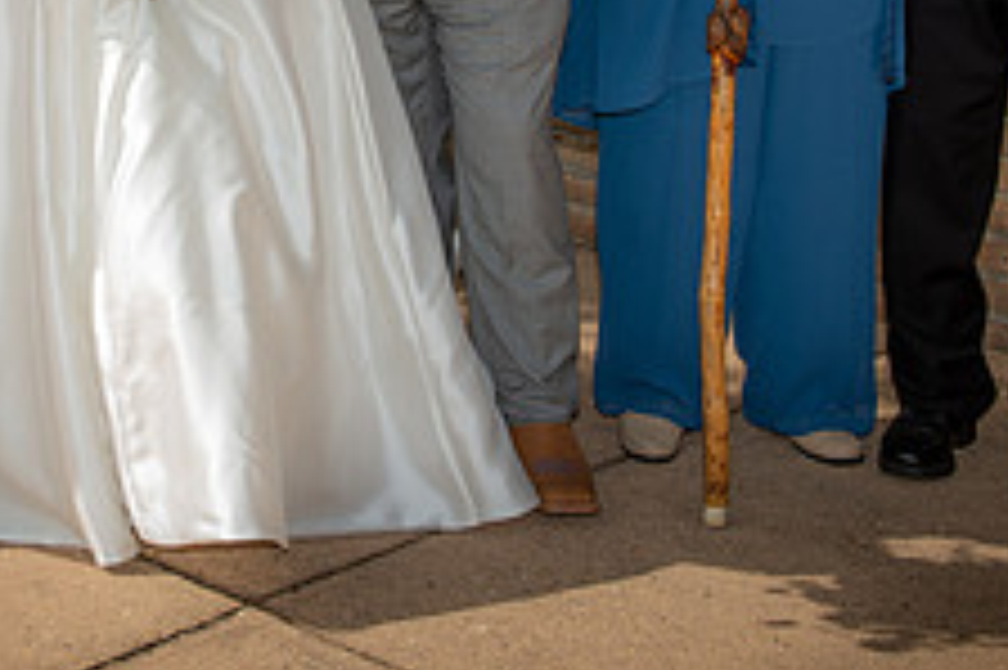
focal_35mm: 83
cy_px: -139
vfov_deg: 15.8
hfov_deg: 24.3
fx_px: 2322
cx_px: 284
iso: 50
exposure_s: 1/200
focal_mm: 32
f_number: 8
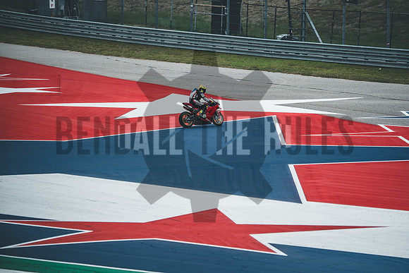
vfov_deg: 4.6
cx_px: 204
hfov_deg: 6.9
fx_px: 3409
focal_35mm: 300
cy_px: 136
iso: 160
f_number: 2
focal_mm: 200
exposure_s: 1/250
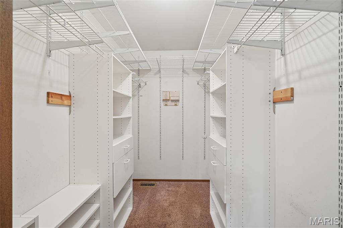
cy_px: 114
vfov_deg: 77.2
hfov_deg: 100.4
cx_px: 172
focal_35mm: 15
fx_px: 143
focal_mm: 15
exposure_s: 1/6
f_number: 8
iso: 400
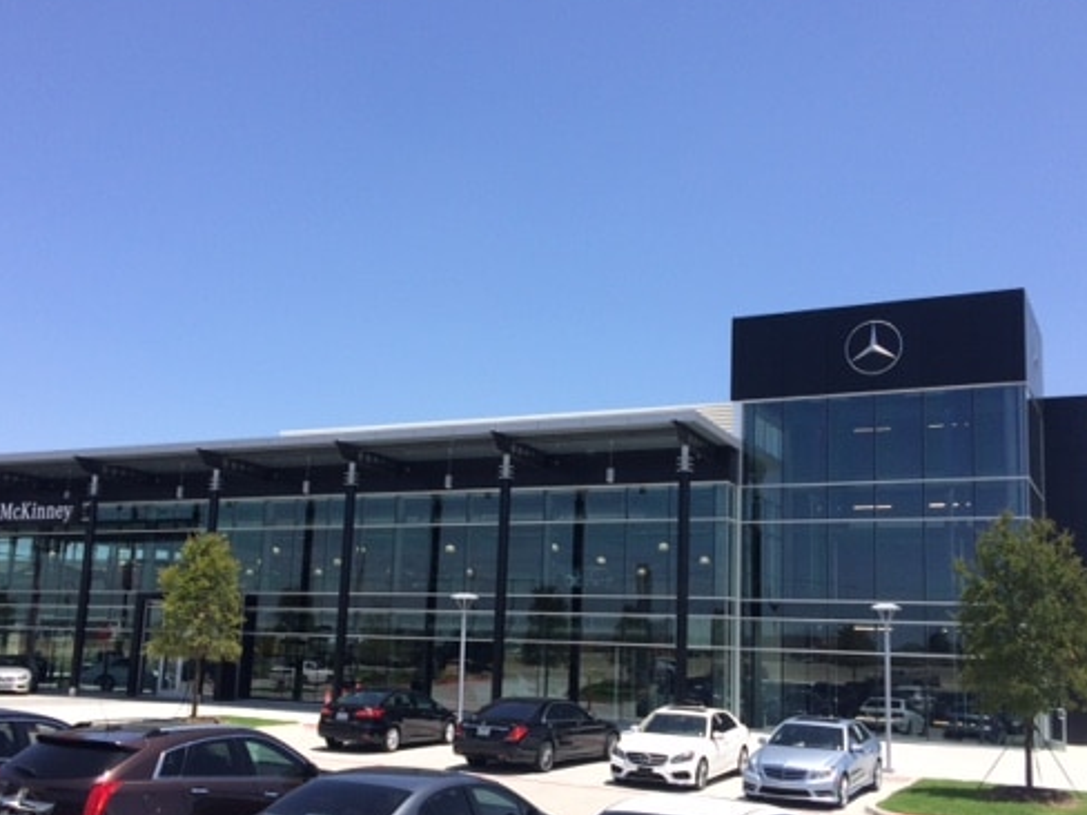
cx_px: 535
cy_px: 465
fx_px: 1193
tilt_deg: +10.5
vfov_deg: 37.6
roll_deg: -1.6
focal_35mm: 38
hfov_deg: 49.0
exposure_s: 1/1866
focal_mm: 4.15
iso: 32
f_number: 2.2
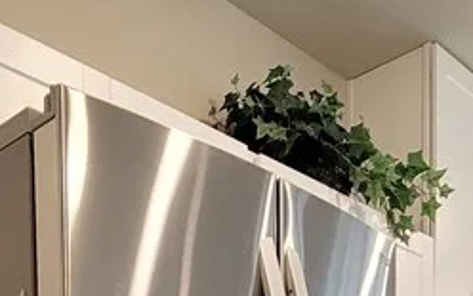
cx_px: 120
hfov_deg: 34.9
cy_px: 567
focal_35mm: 57
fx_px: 735
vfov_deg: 17.4
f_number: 2.2
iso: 320
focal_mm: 2.2
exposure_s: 1/60.2
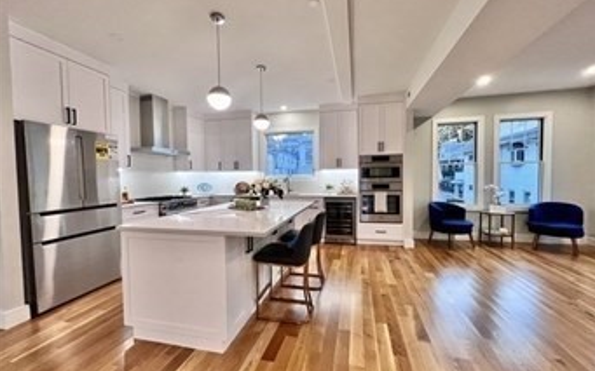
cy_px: 186
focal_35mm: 14
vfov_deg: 78.6
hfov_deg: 105.3
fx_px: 227
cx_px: 300
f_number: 1.8
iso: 200
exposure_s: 1/120
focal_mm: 1.57
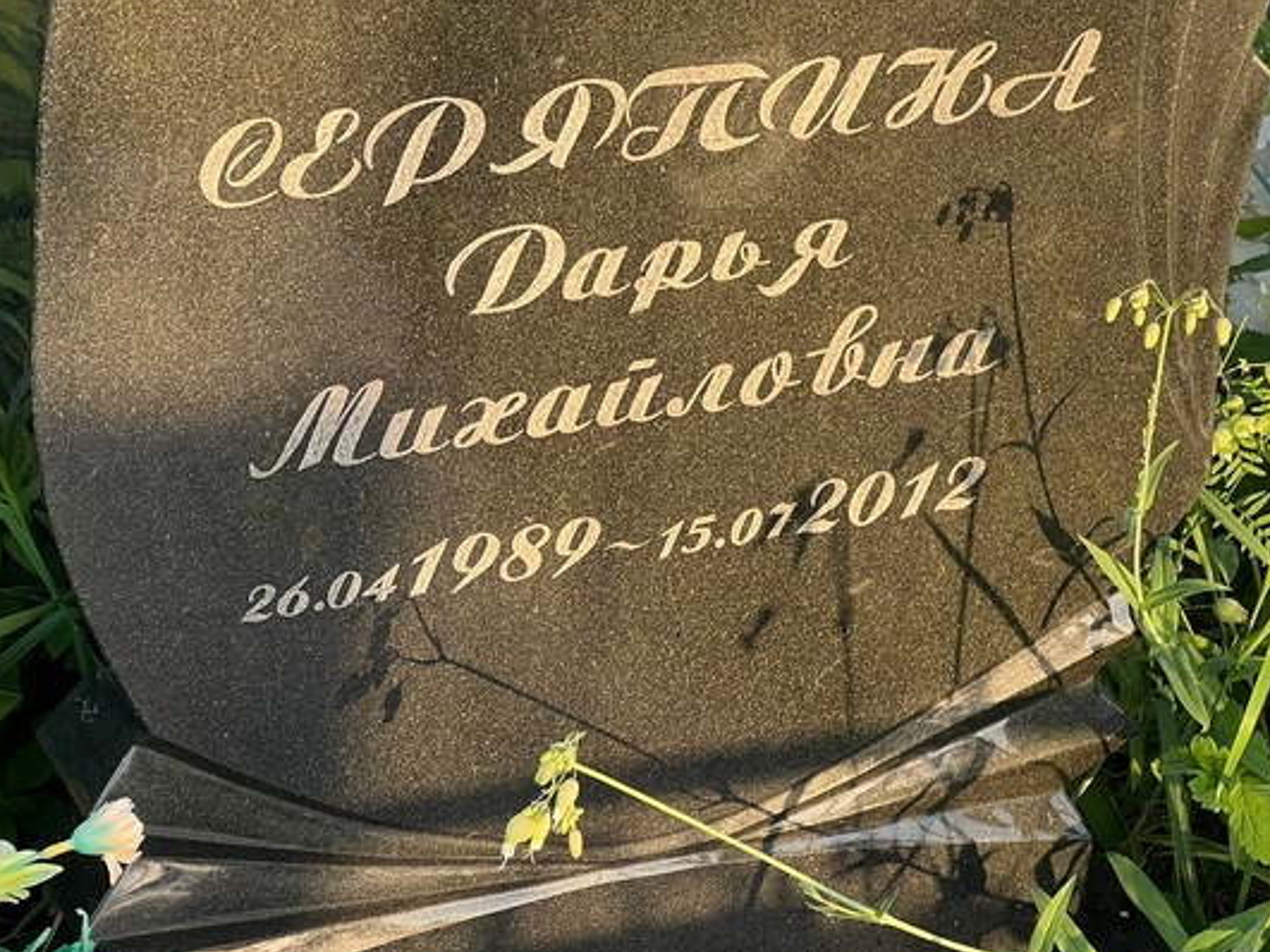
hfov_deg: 17.0
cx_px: 629
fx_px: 4255
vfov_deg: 12.8
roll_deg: -7.9
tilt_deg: -25.0
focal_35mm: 116
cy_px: 404
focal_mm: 9
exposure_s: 1/99
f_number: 2.8
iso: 50
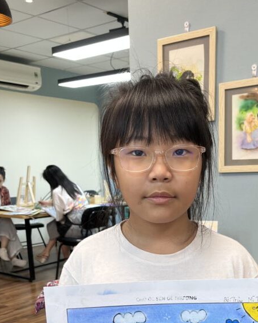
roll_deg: +2.2
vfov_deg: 39.4
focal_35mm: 45
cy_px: 264
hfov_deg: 33.2
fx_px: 430
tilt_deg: -13.4
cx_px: 163
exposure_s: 1/100
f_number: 1.6
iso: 64
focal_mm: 5.1
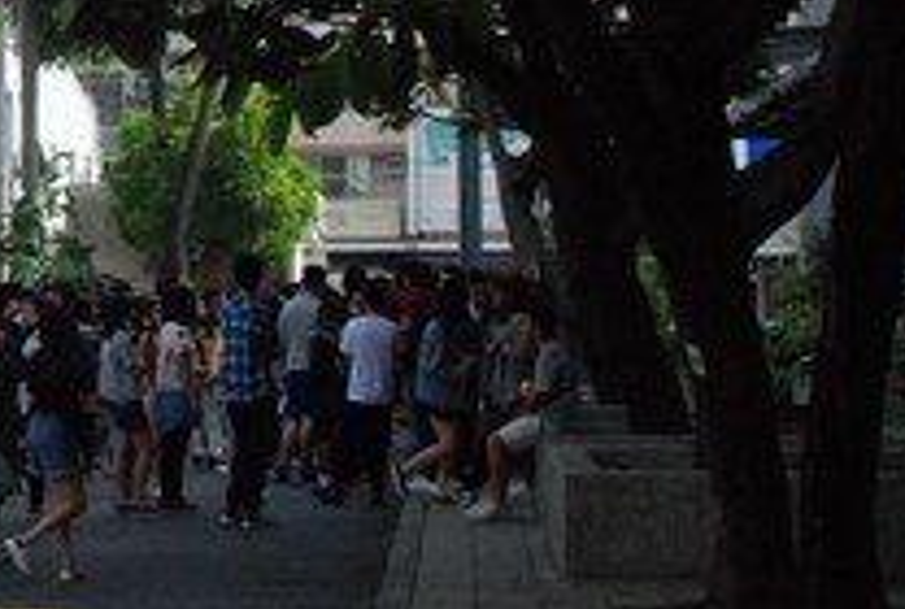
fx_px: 3252
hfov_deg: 15.0
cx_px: -318
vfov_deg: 10.7
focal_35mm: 129
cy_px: 126
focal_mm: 28
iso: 1600
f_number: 13
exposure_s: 1/640
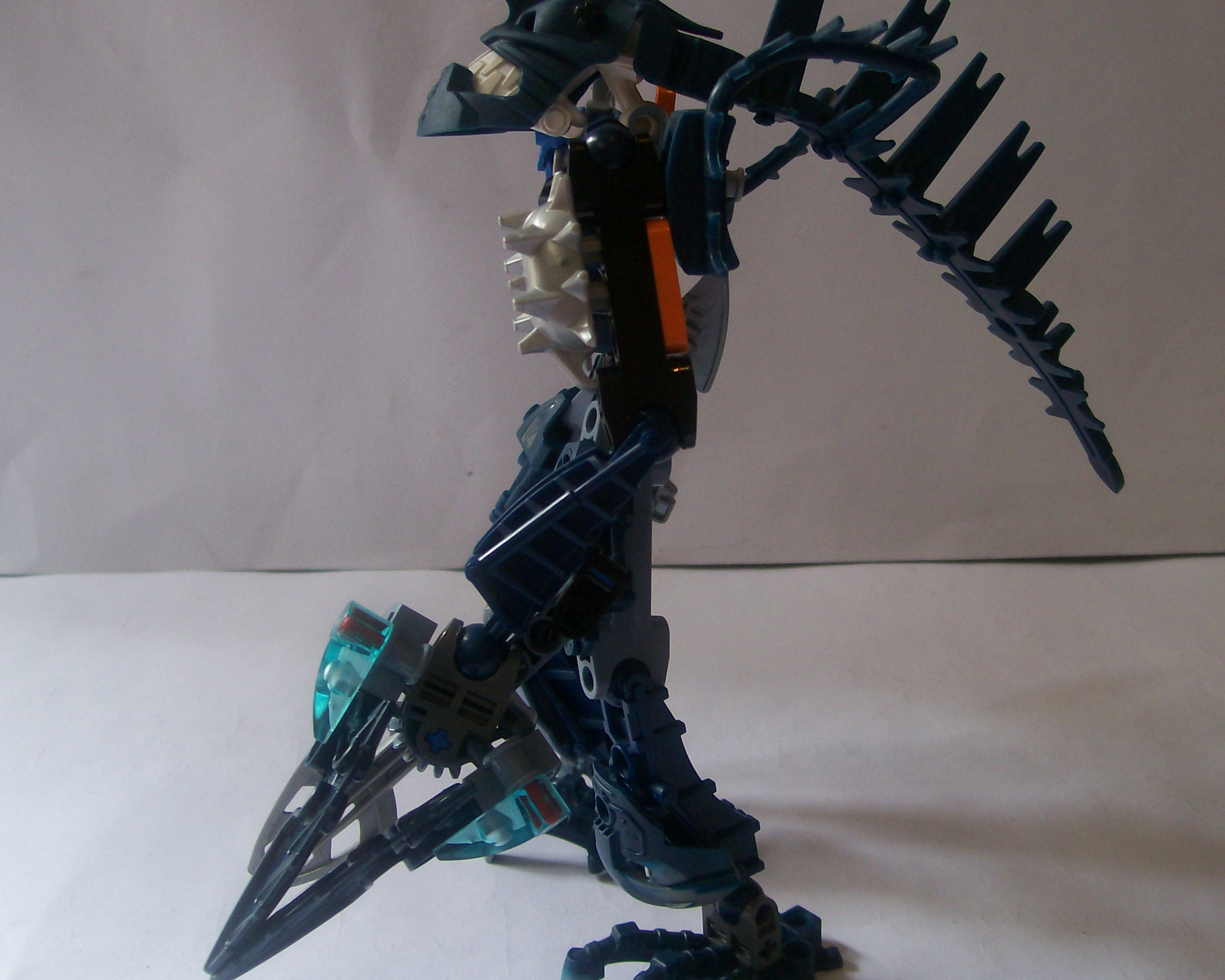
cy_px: 476
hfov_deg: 42.9
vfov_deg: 34.9
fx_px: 1559
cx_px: 640
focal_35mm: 43
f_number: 2.7
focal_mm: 6
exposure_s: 1/79.8
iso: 80
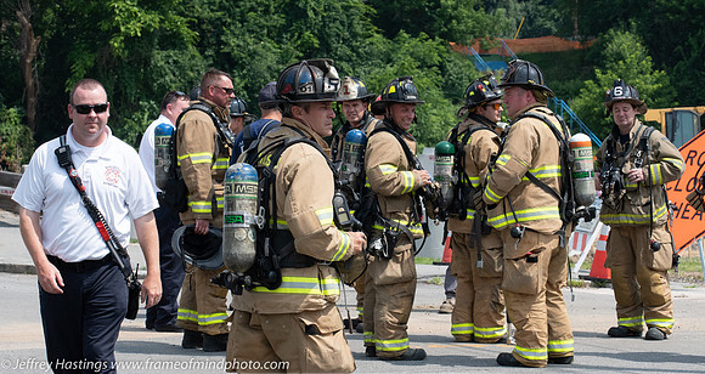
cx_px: 323
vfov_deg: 8.4
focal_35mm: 138
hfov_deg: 15.8
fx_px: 2544
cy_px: 254
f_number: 10
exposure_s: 1/2500
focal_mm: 80
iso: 1000
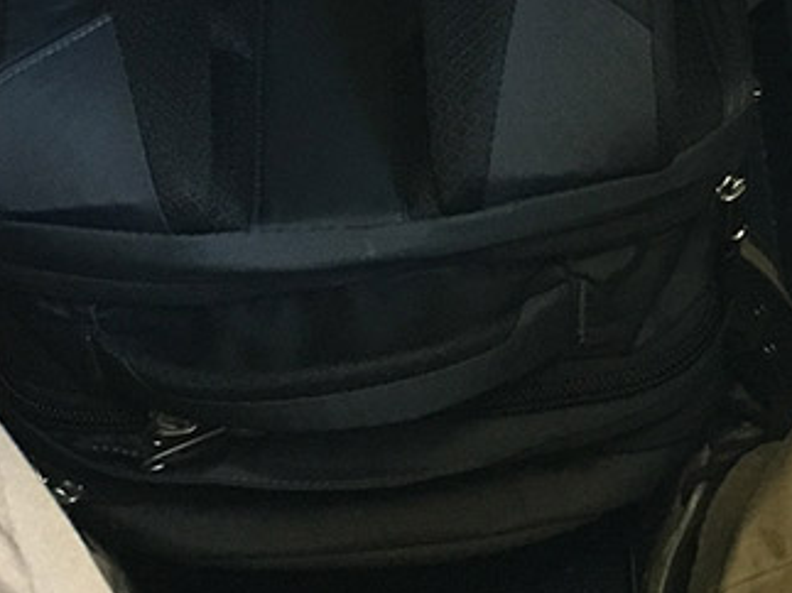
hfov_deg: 21.3
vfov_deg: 15.8
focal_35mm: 92
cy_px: 37
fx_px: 2104
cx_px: 368
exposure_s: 1/15
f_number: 2.2
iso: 250
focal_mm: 4.15
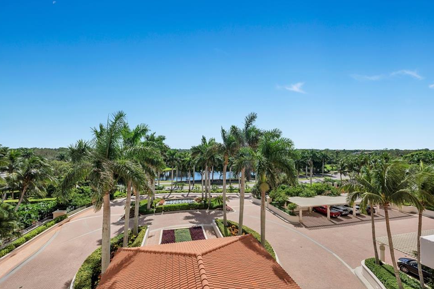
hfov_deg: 100.4
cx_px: 220
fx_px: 181
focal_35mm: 15
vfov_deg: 77.2
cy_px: 147
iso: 160
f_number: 11
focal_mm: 14
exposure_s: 1/800
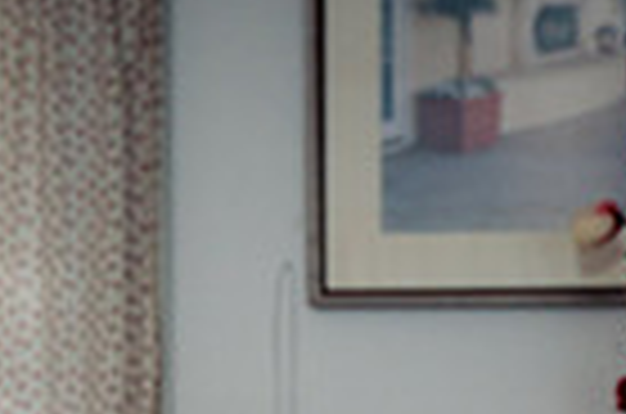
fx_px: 3747
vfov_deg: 6.2
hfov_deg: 9.5
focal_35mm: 216
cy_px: 844
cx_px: 248
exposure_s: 1/200
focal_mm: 42
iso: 250
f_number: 3.5
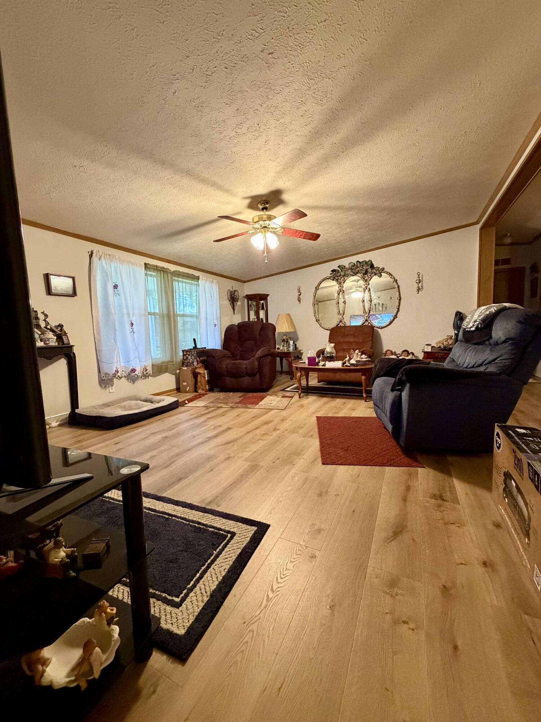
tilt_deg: -5.4
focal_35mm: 14
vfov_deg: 102.1
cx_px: 270
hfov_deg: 85.7
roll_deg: +2.0
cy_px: 361
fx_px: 292
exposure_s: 1/60
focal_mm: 2.22
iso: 640
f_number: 2.2
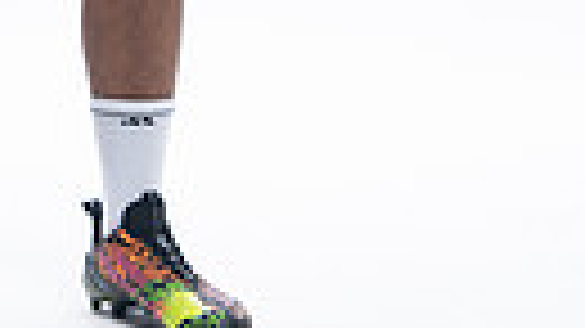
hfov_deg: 7.8
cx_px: 153
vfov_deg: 4.3
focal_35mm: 275
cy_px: -535
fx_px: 4264
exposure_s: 1/250
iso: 200
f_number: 5.6
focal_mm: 76
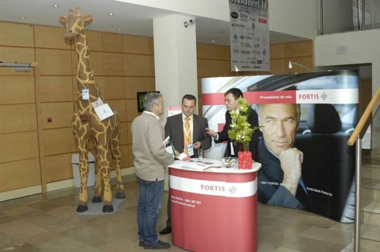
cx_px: 190
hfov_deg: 53.2
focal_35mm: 36
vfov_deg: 36.8
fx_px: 380
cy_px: 126
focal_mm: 24
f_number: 4.5
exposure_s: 1/500
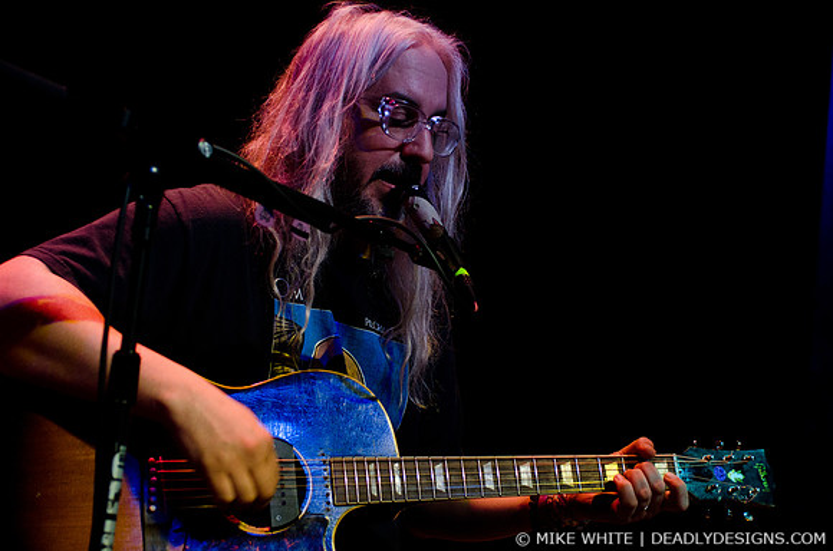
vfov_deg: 20.5
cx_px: 416
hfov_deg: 30.6
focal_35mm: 66
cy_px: 276
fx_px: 1524
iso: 1600
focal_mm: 44
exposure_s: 1/80
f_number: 2.8
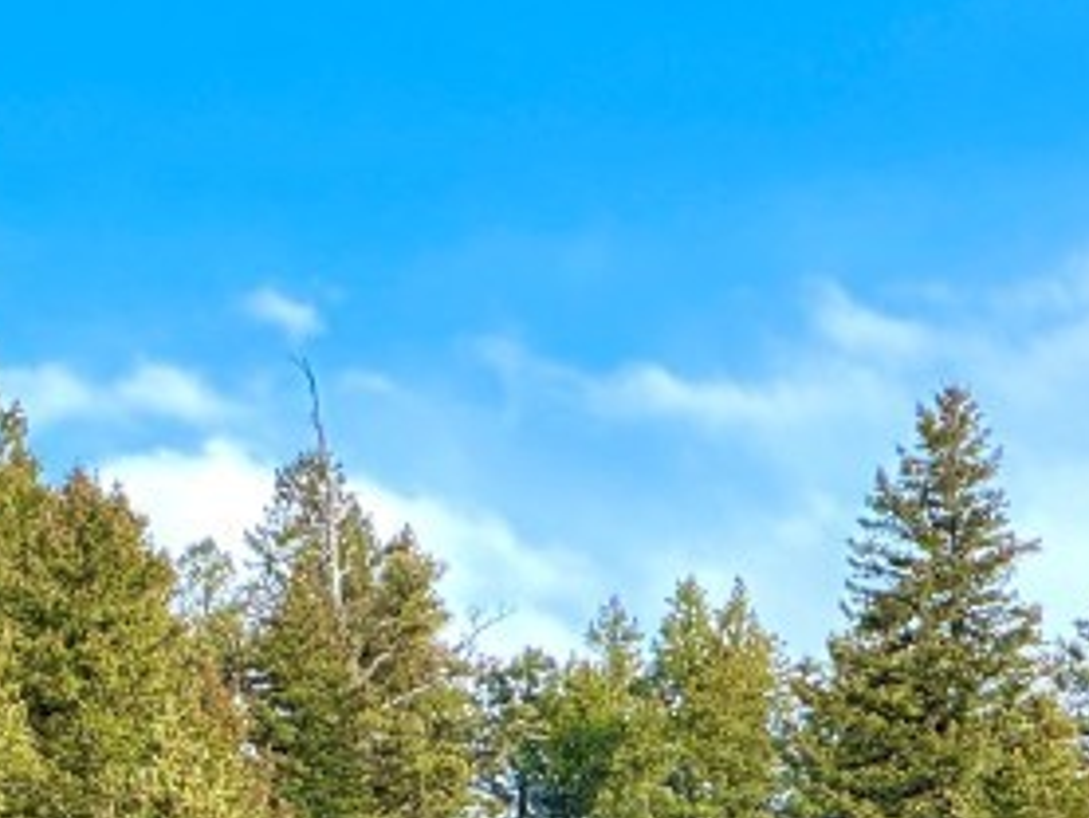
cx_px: 1199
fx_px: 11645
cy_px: 1400
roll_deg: +0.6
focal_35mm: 370
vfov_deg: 4.0
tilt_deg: +13.1
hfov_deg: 5.3
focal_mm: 16.89
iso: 64
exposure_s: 1/121
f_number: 2.8
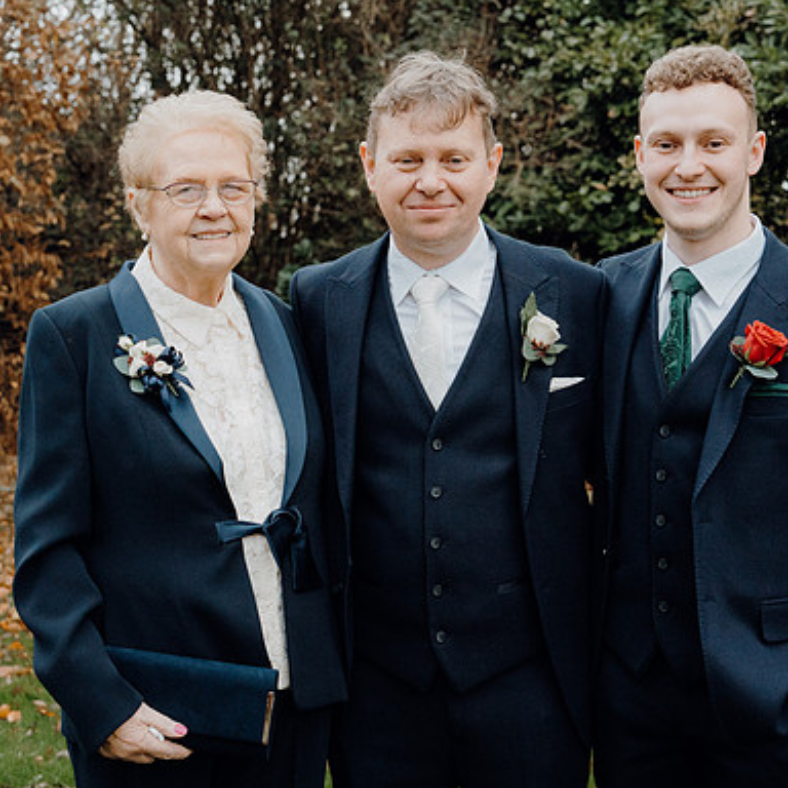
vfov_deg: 29.1
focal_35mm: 59
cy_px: 395
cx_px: 441
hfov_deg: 29.0
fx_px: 1520
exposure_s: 1/250
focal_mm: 46
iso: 5000
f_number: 5
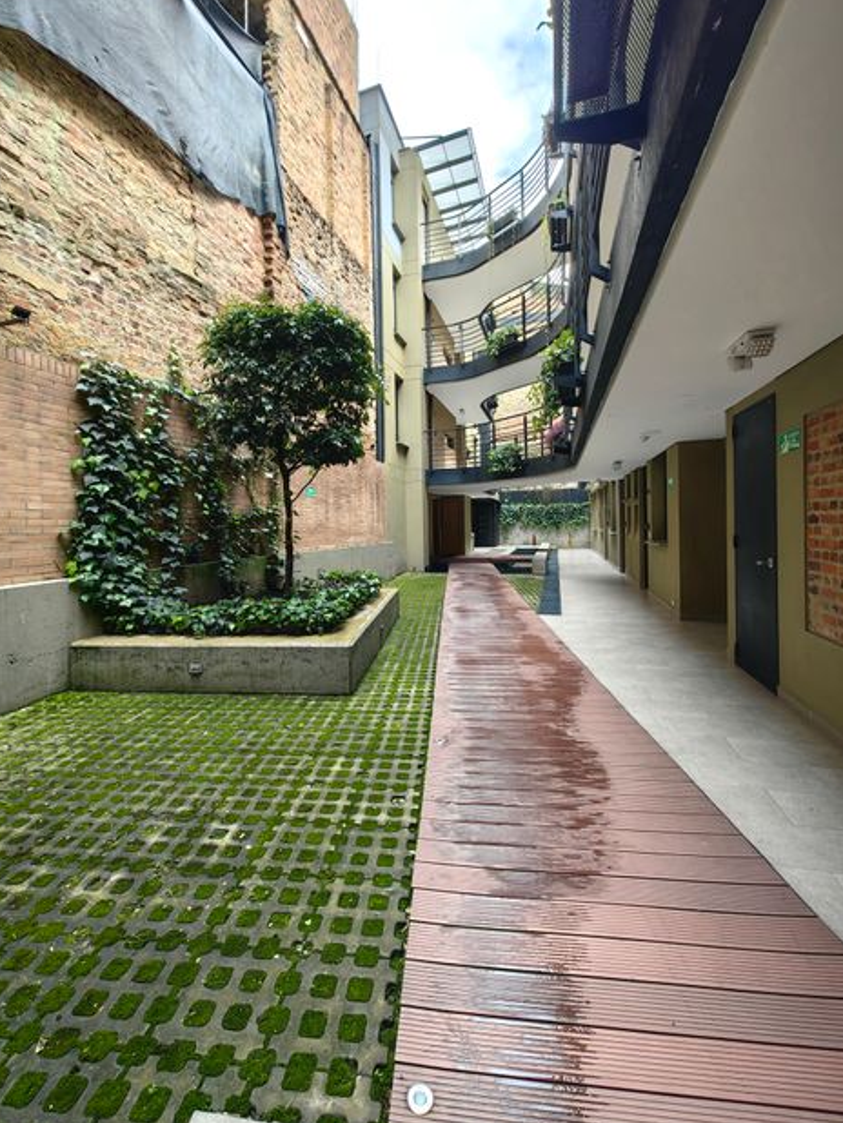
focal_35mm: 14
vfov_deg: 101.9
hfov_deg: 85.6
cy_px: 531
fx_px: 454
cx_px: 396
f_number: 2.2
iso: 50
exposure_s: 1/238
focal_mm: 1.95
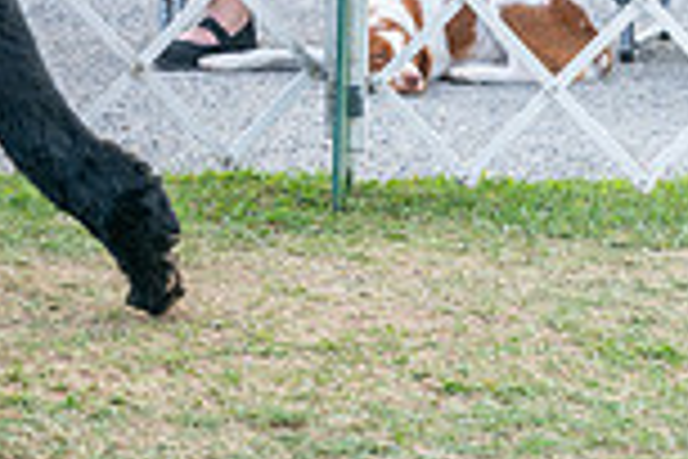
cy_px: -371
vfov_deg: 2.9
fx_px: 9173
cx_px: -544
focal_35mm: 480
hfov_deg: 4.3
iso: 800
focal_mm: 127
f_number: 4.5
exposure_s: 1/1250
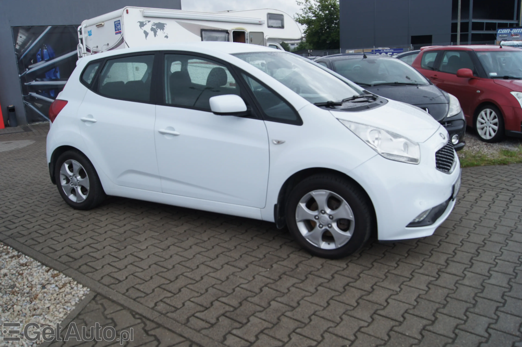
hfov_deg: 62.0
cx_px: 261
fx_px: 435
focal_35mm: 30
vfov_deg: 43.6
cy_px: 174
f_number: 6.3
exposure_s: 1/125
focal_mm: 20
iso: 100
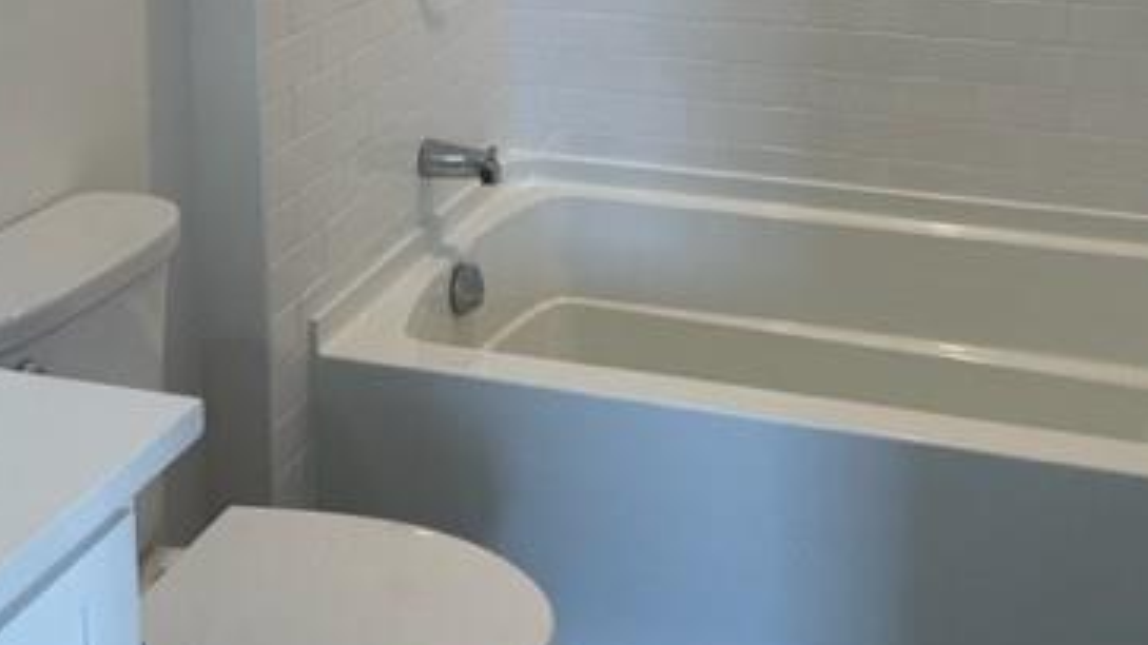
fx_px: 1522
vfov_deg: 21.4
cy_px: -218
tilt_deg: -6.3
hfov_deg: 41.3
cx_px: 636
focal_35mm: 50
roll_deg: +0.2
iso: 80
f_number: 1.6
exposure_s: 1/120
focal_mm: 4.2
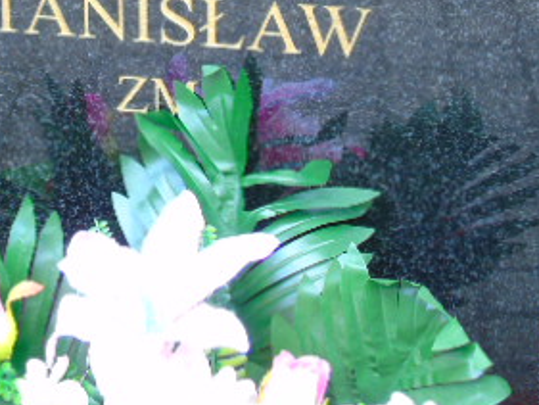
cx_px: 96
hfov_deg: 15.9
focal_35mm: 123
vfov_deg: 11.9
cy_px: -6
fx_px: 1916
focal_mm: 9.6
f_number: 4.3
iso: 100
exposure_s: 1/30
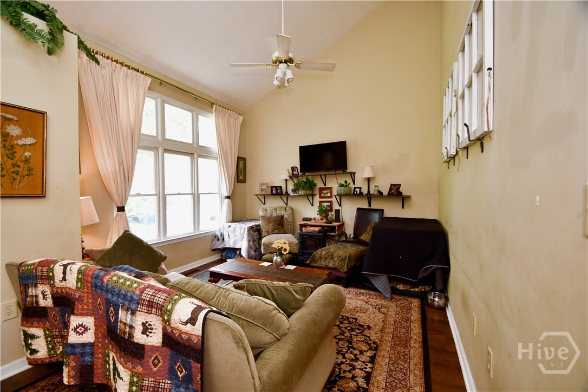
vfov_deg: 77.3
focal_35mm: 15
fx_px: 245
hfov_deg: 100.4
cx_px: 294
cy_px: 196
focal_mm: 10
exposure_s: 1/60
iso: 560
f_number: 4
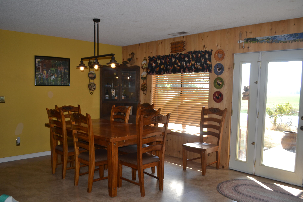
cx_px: 152
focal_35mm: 30
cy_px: 101
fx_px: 252
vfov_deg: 43.6
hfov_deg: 61.9
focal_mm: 20
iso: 200
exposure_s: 1/125
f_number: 4
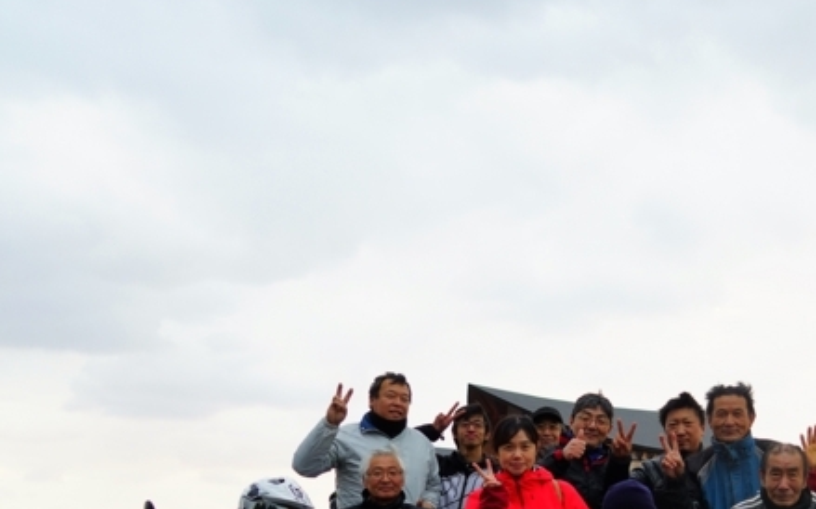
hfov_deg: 37.0
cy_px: 438
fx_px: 1156
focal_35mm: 52
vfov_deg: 24.3
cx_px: 691
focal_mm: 28
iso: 640
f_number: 4
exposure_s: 1/60
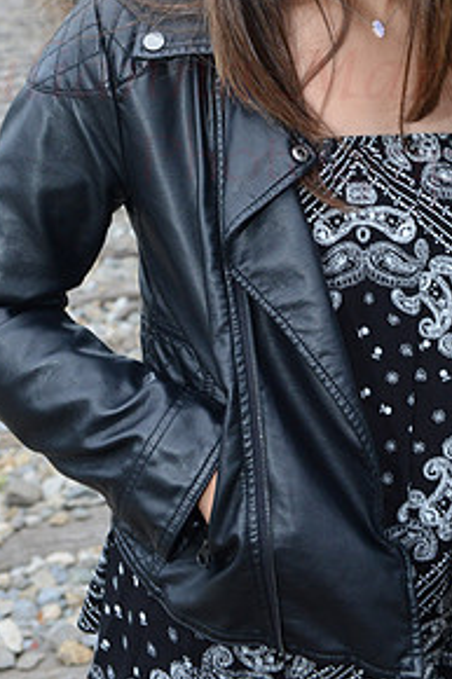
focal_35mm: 80
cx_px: 345
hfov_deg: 16.9
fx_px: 1508
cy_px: 87
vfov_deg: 24.7
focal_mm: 40
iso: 1600
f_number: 7.1
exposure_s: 1/60
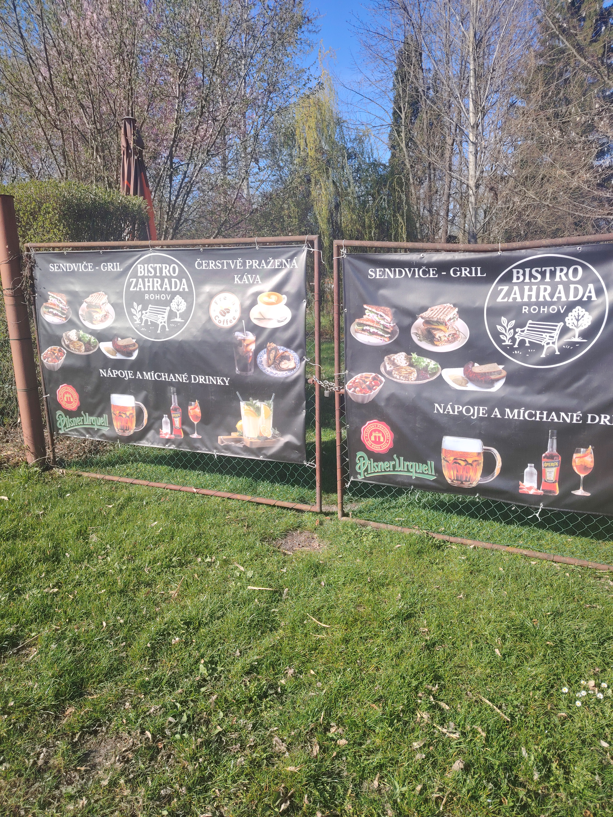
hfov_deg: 56.8
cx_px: 306
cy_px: 408
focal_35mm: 24
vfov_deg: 71.6
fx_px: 567
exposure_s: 1/568
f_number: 1.75
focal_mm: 5.25
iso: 50
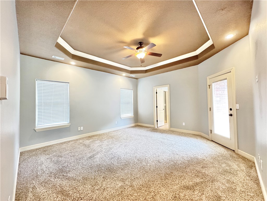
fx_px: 108
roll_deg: +1.0
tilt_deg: +0.8
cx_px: 134
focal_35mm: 14
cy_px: 100
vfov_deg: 85.7
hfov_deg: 102.1
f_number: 2.2
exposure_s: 1/60
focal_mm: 2.22
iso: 1000
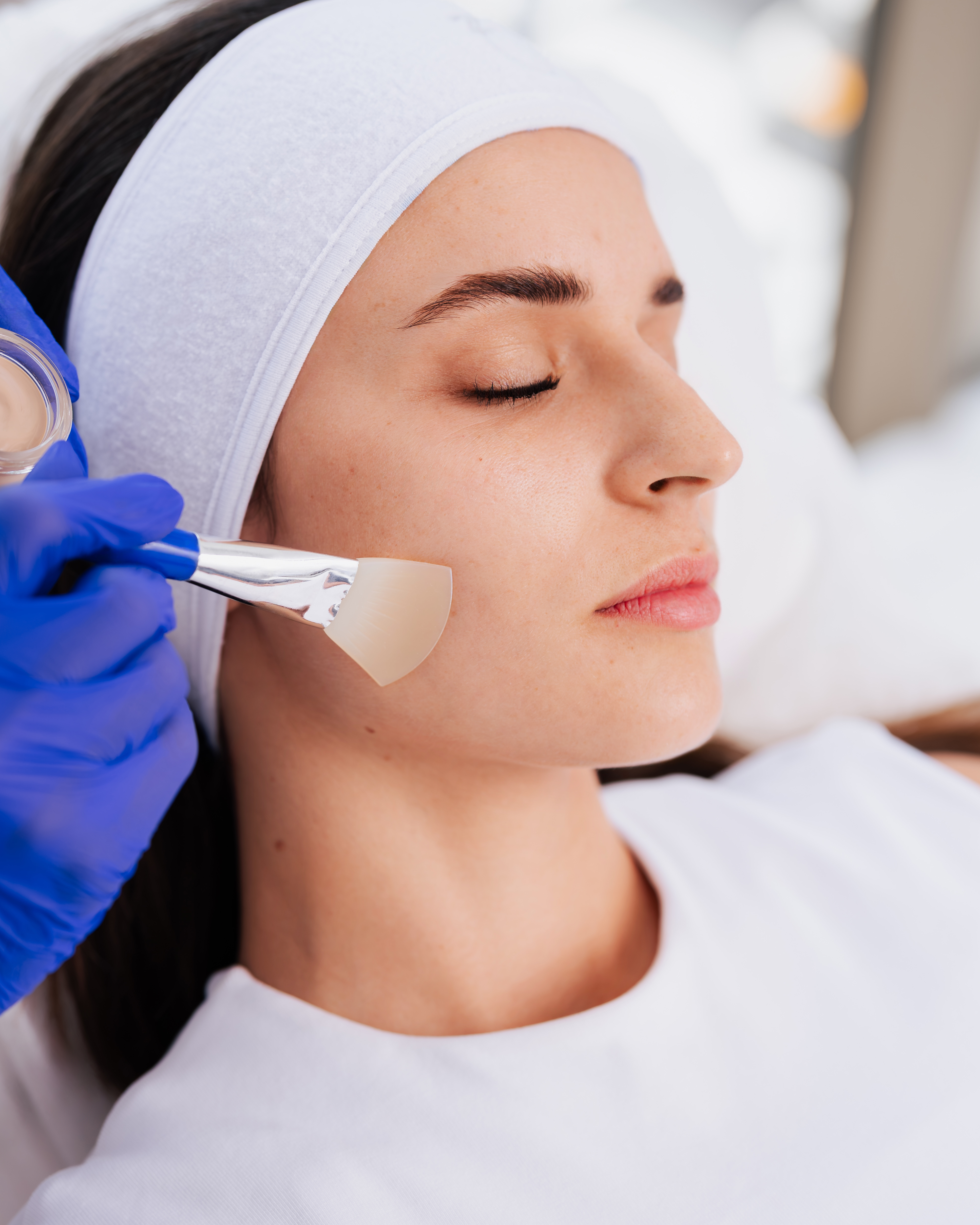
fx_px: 2465
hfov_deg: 22.5
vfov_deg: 27.9
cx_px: 415
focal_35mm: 68
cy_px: 542
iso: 125
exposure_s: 1/250
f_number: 2.5
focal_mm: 50
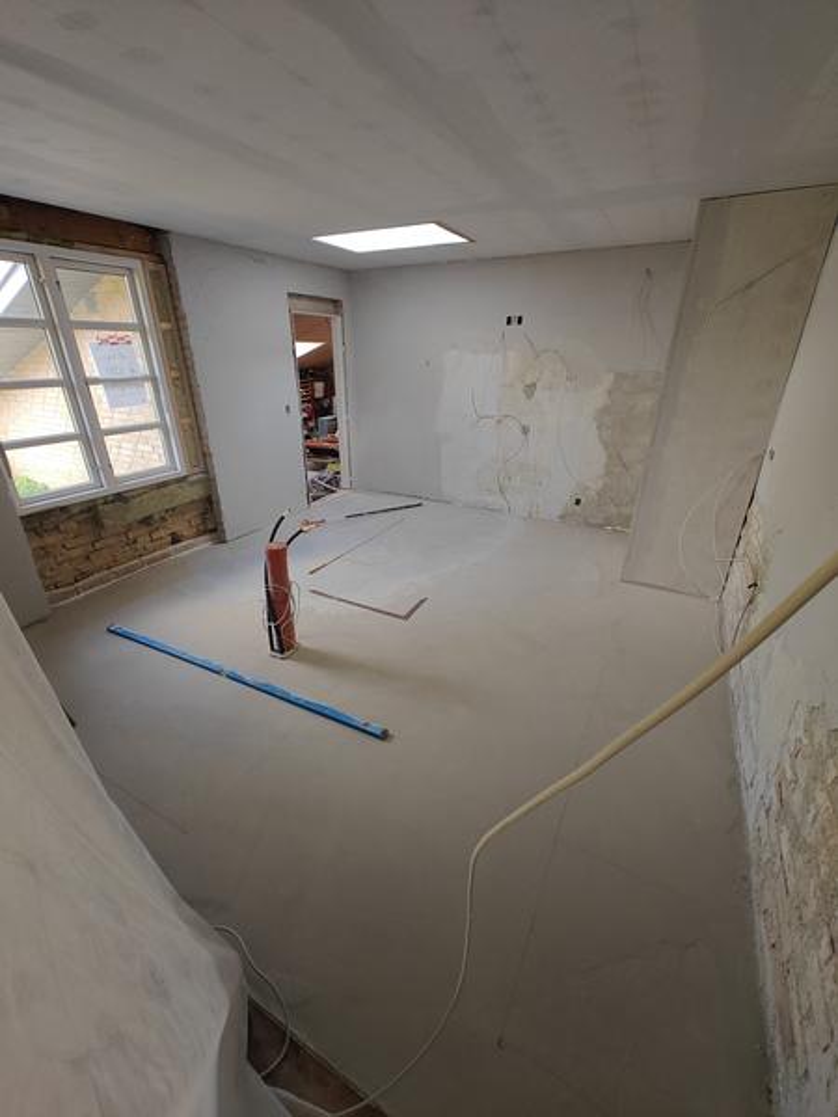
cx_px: 419
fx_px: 452
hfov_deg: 85.7
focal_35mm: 14
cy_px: 558
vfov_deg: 102.1
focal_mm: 2.62
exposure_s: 1/50
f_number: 2.2
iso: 160
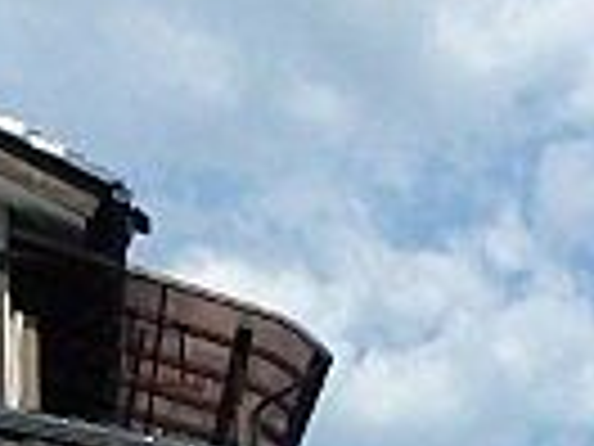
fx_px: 1750
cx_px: 1174
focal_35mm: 102
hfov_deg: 15.5
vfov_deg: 12.2
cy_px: 991
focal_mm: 3.7
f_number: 6
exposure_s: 1/640
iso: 125
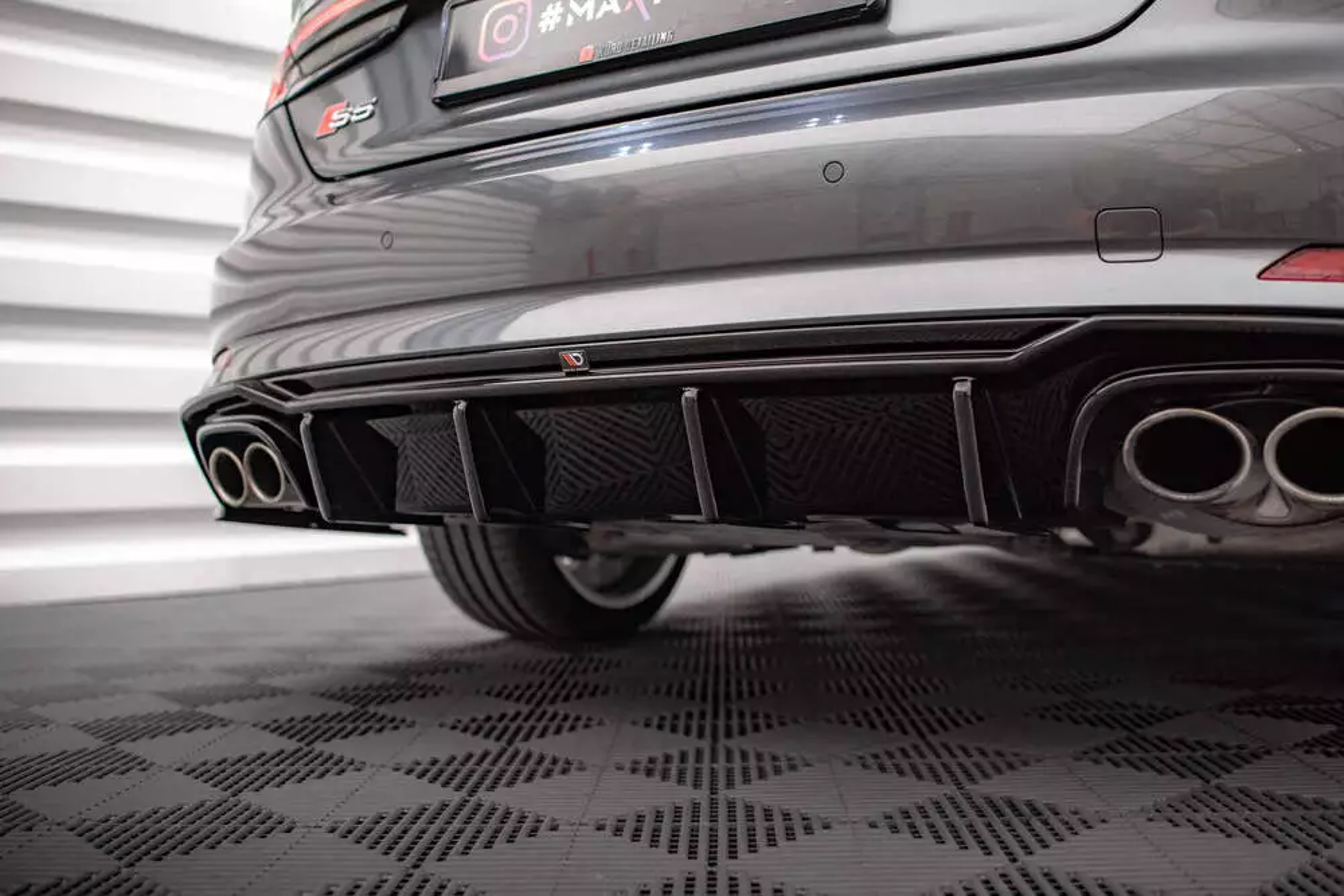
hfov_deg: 53.5
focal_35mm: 36
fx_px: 1334
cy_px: 448
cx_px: 664
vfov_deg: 37.1
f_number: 2.5
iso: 1000
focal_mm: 35
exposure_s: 1/100
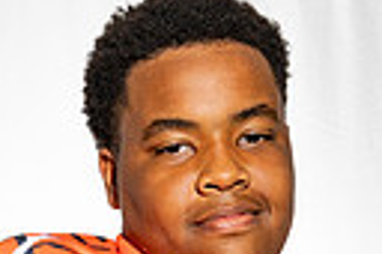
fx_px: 1823
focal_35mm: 172
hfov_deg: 12.0
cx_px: 134
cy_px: 603
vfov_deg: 7.5
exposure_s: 1/250
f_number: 8
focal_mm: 31
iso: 100
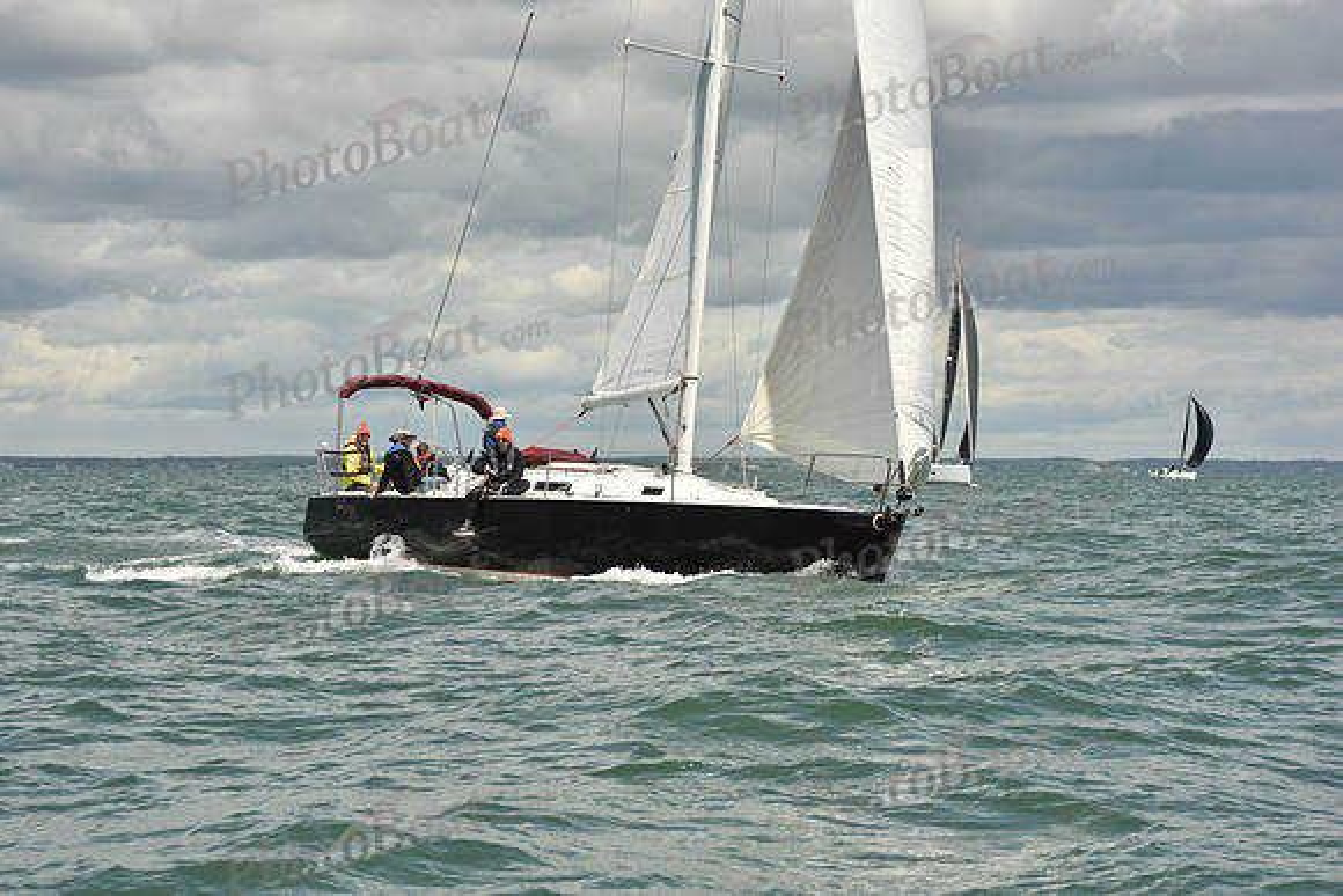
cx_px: 672
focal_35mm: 116
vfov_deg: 11.8
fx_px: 4328
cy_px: 448
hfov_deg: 17.6
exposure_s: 1/800
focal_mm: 116
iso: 320
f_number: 13
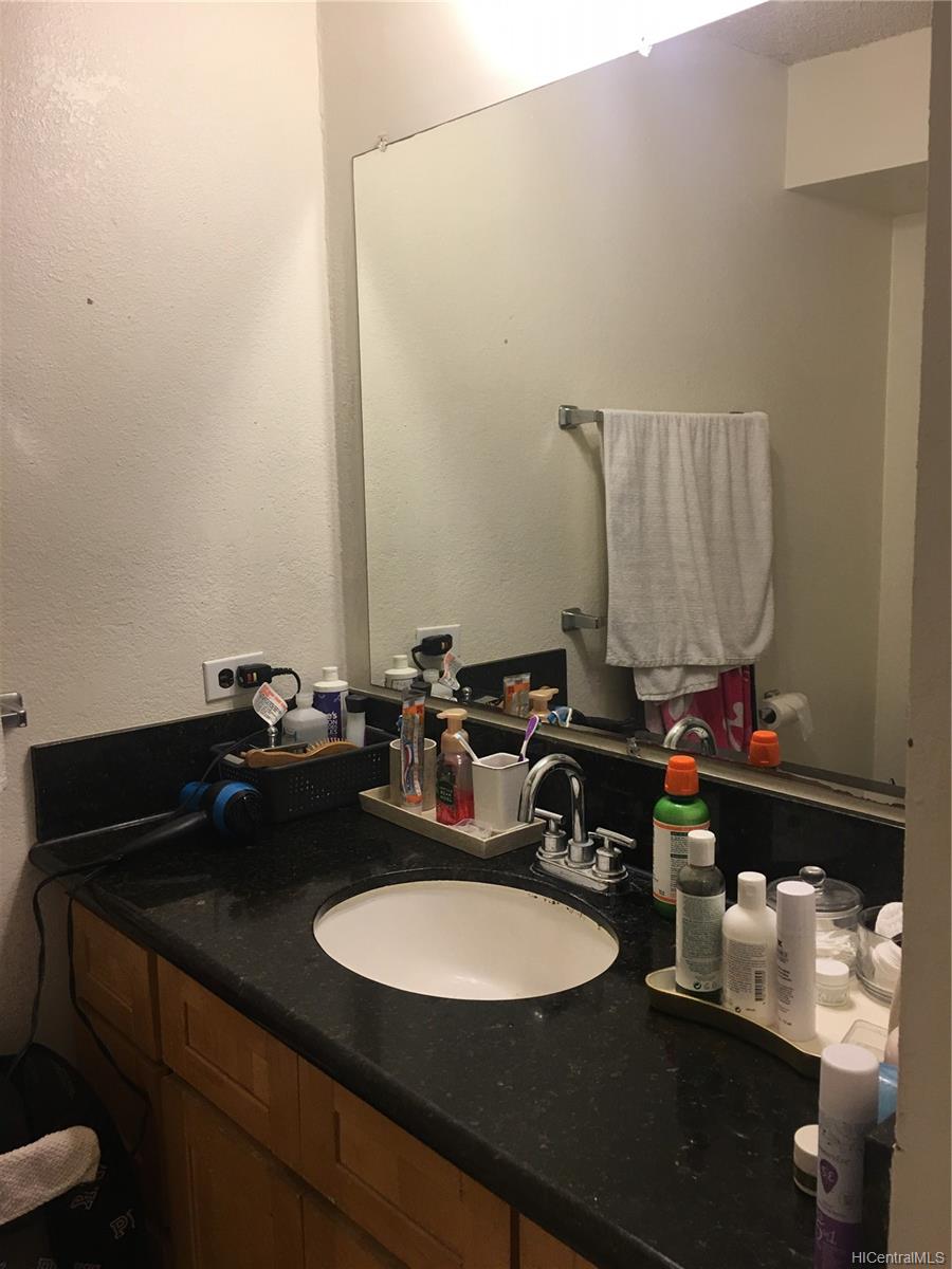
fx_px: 1063
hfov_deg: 48.2
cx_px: 476
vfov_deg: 61.7
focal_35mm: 29
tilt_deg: -8.1
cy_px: 634
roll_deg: +0.5
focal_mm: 4.15
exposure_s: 1/30
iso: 32
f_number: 2.2
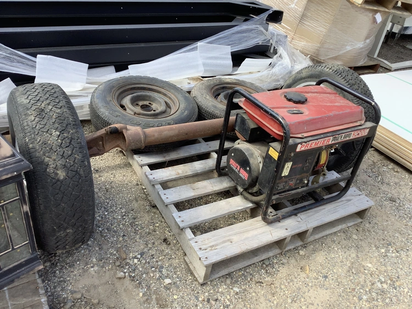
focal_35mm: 31
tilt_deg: -30.6
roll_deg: -9.2
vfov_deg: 45.5
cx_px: 206
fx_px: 369
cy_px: 154
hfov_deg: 58.3
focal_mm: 3.3
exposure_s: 1/384
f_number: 2.4
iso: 25
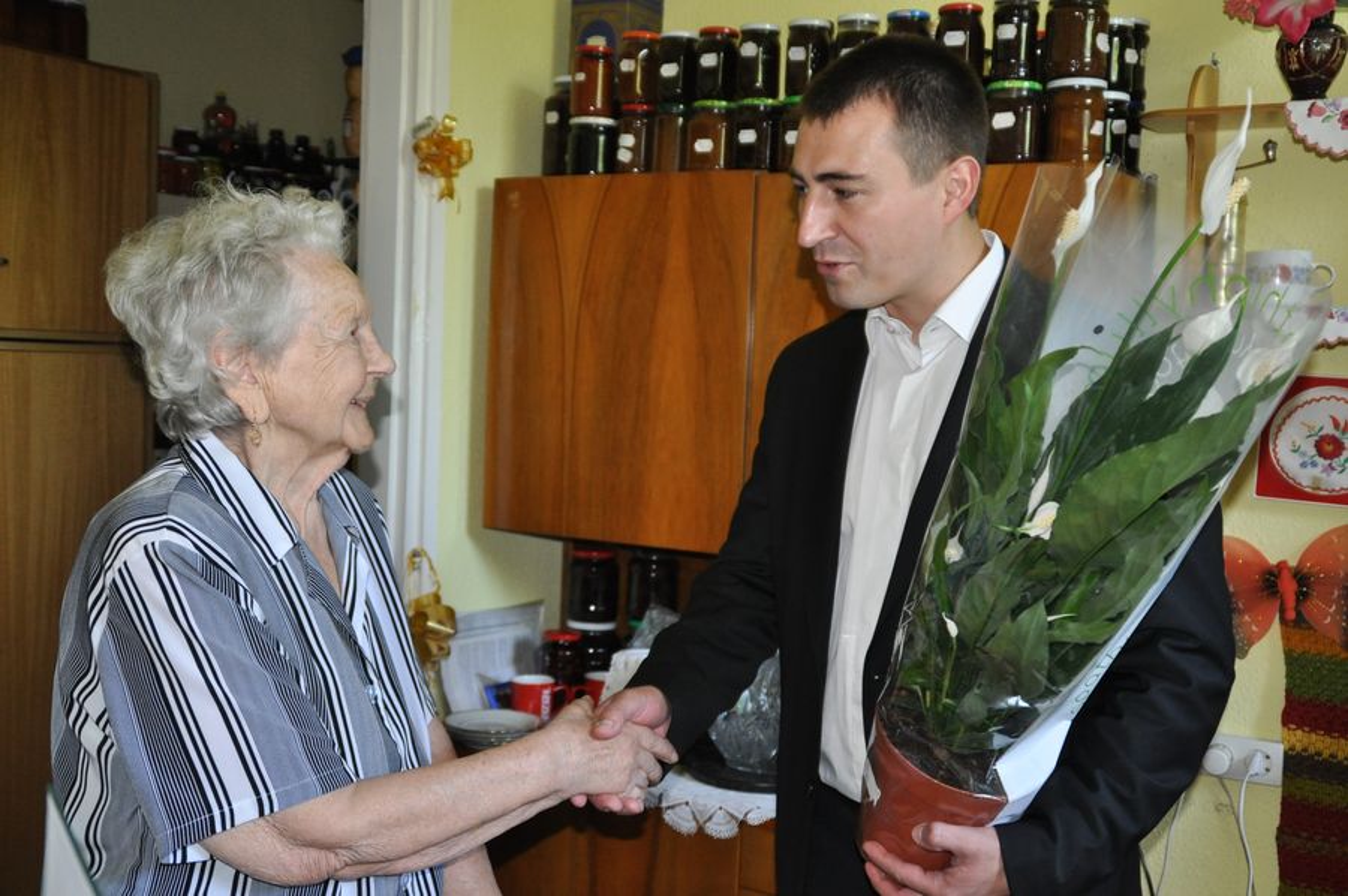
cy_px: 448
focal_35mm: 42
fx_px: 1571
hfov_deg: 46.4
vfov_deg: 31.8
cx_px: 674
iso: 800
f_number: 4
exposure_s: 1/60
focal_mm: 28
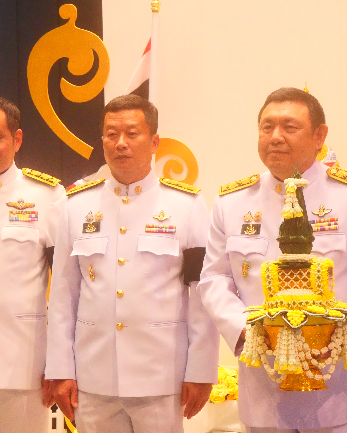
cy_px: 226
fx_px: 1694
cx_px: 75
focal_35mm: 132
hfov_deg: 11.7
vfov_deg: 14.6
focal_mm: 40
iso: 3200
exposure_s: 1/40
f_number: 6.3
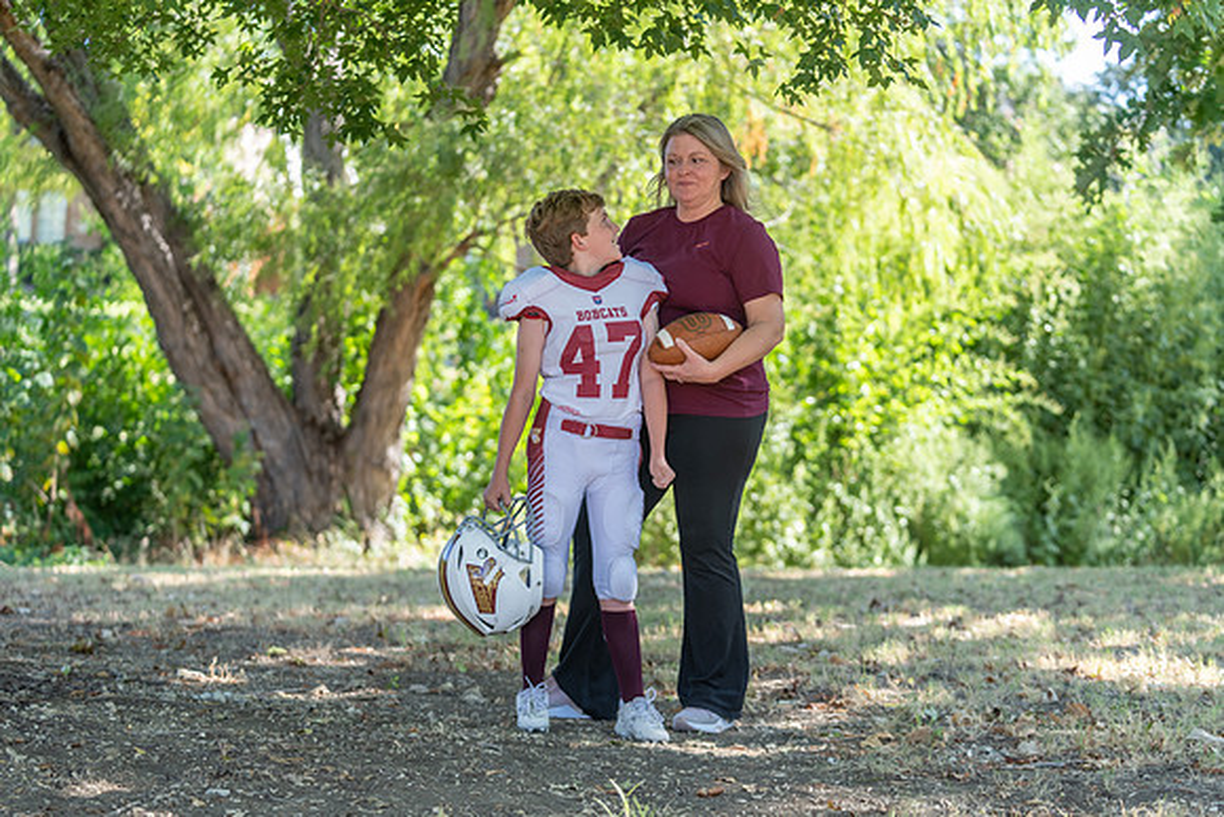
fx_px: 2516
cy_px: 408
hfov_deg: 27.3
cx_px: 612
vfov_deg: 18.4
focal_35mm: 74
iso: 200
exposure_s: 1/320
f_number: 2.8
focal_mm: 74
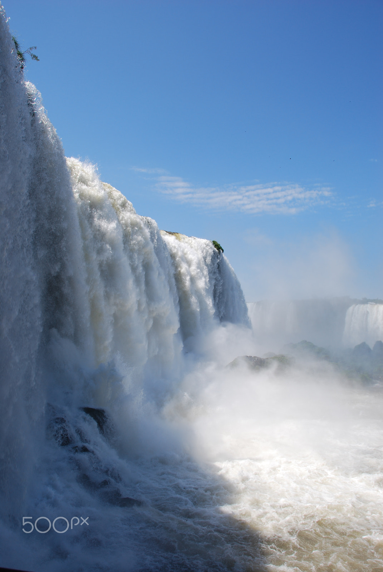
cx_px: 192
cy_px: 286
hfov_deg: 48.0
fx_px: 430
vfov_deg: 67.3
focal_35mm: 27
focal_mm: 18
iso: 100
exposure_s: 1/320
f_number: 9
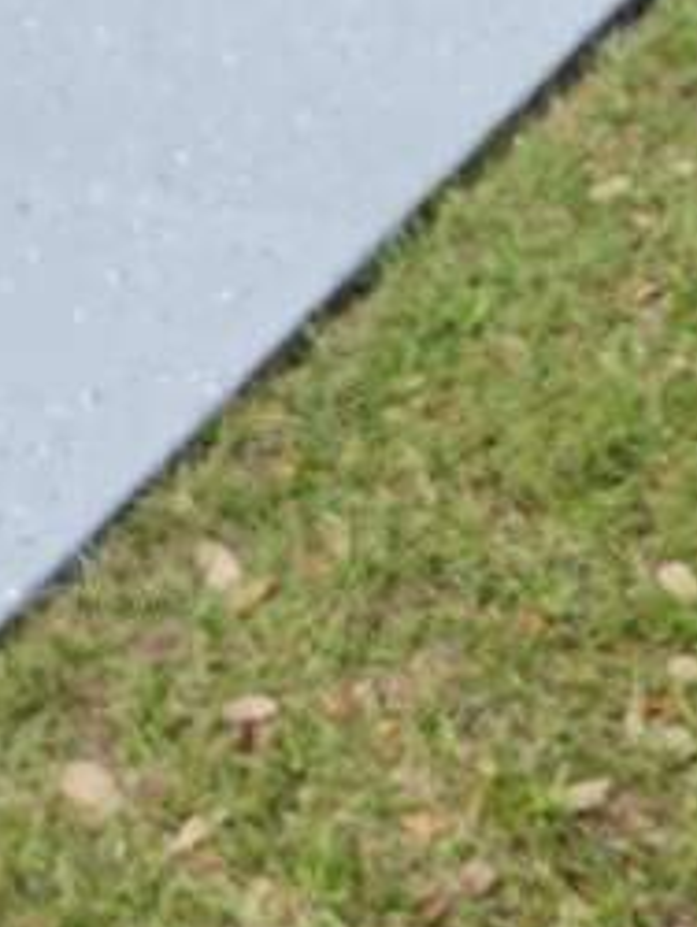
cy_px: -489
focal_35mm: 98
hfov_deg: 15.1
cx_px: 400
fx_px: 2627
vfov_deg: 17.8
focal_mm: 5.54
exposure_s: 1/827
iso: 25
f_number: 1.8
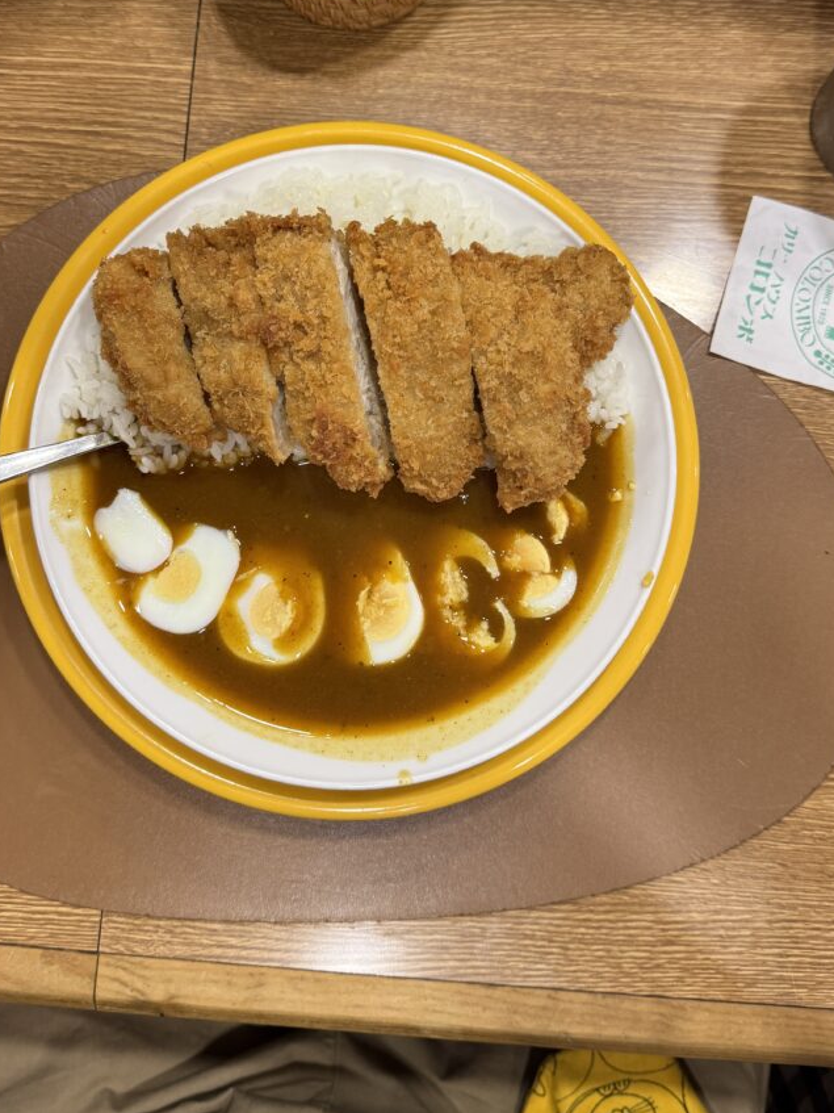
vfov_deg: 53.5
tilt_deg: -82.0
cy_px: 435
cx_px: 387
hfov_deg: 41.8
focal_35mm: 34
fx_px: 1092
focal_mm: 6.76
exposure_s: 1/50
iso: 160
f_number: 1.78
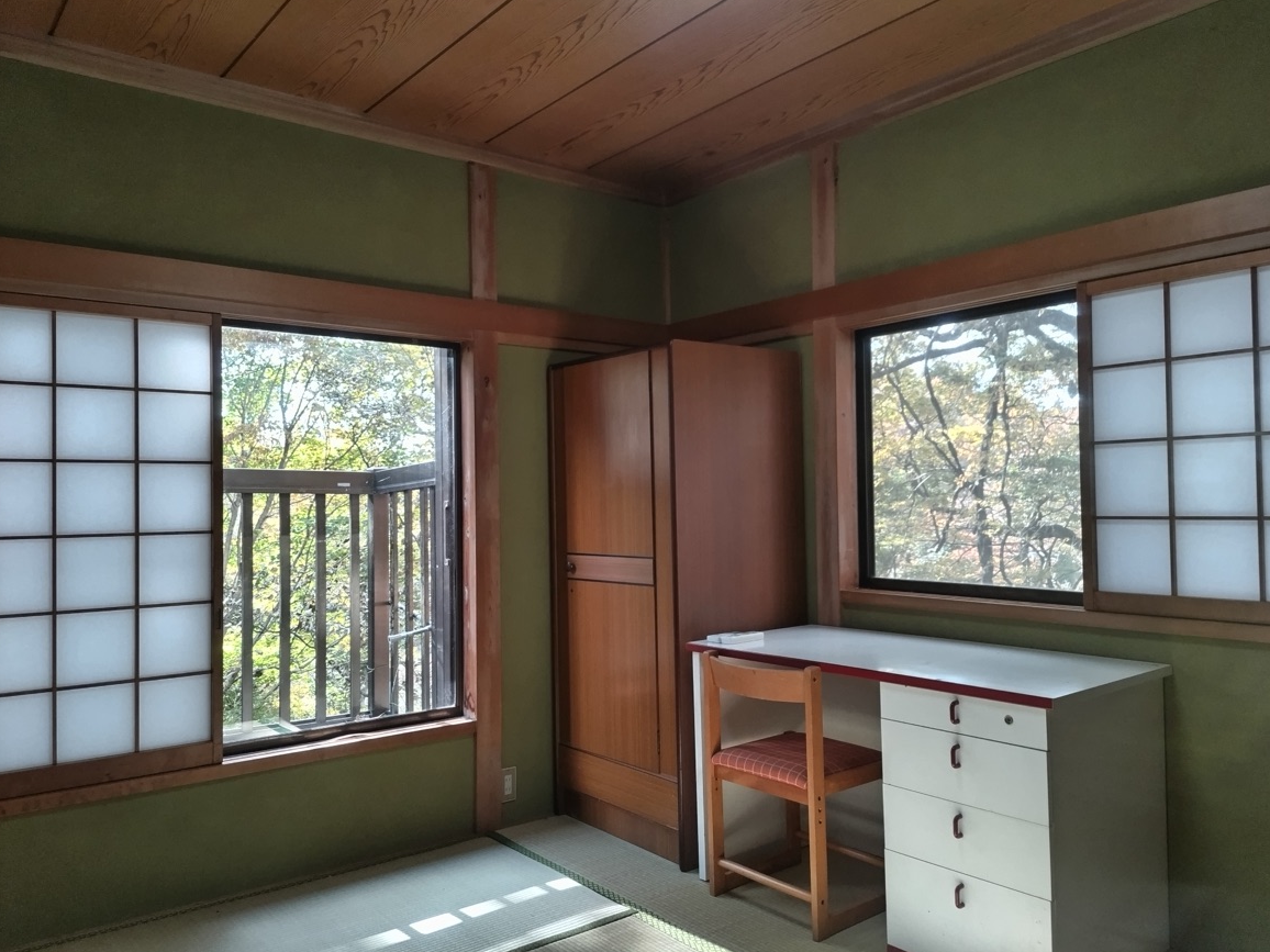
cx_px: 647
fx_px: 991
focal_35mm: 27
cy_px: 479
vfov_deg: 51.4
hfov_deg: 65.3
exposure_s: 1/50
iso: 182
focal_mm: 4.8
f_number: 1.79
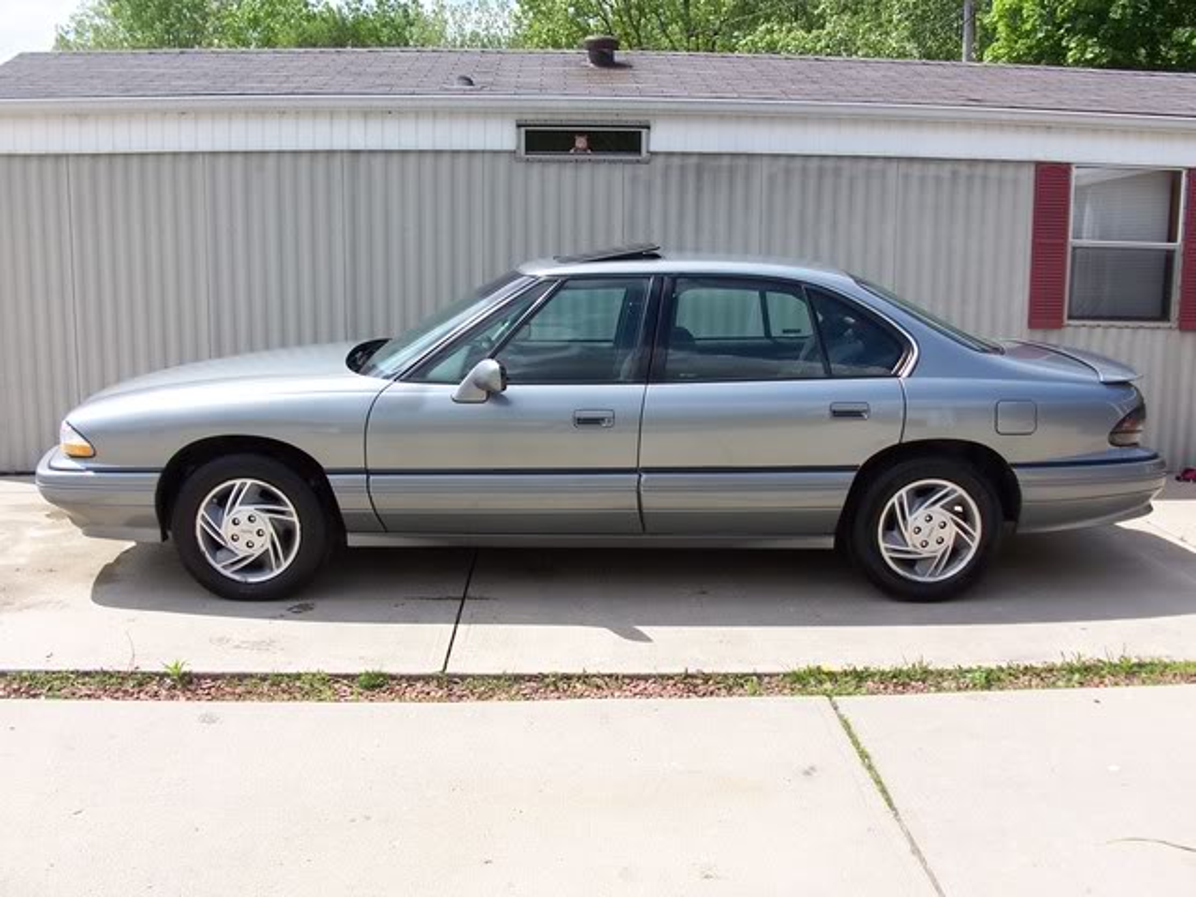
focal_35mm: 35
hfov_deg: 52.6
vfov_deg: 40.7
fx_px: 1209
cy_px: 448
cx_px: 598
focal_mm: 6
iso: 80
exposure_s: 1/500
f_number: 4
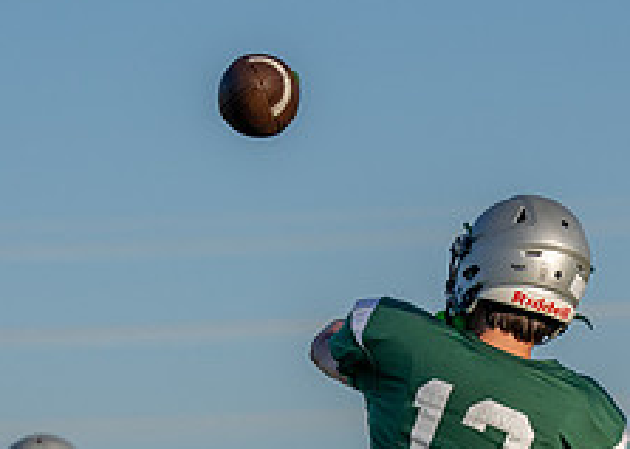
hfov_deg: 4.1
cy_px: 456
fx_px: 8887
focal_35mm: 497
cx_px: 434
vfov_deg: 2.9
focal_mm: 149
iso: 320
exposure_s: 1/4000
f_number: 4.5
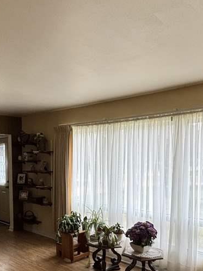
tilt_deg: -3.1
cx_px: 71
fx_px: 282
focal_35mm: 36
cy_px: 169
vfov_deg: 50.9
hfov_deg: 39.2
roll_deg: +1.0
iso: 50
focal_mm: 2.22
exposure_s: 1/99
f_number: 2.2
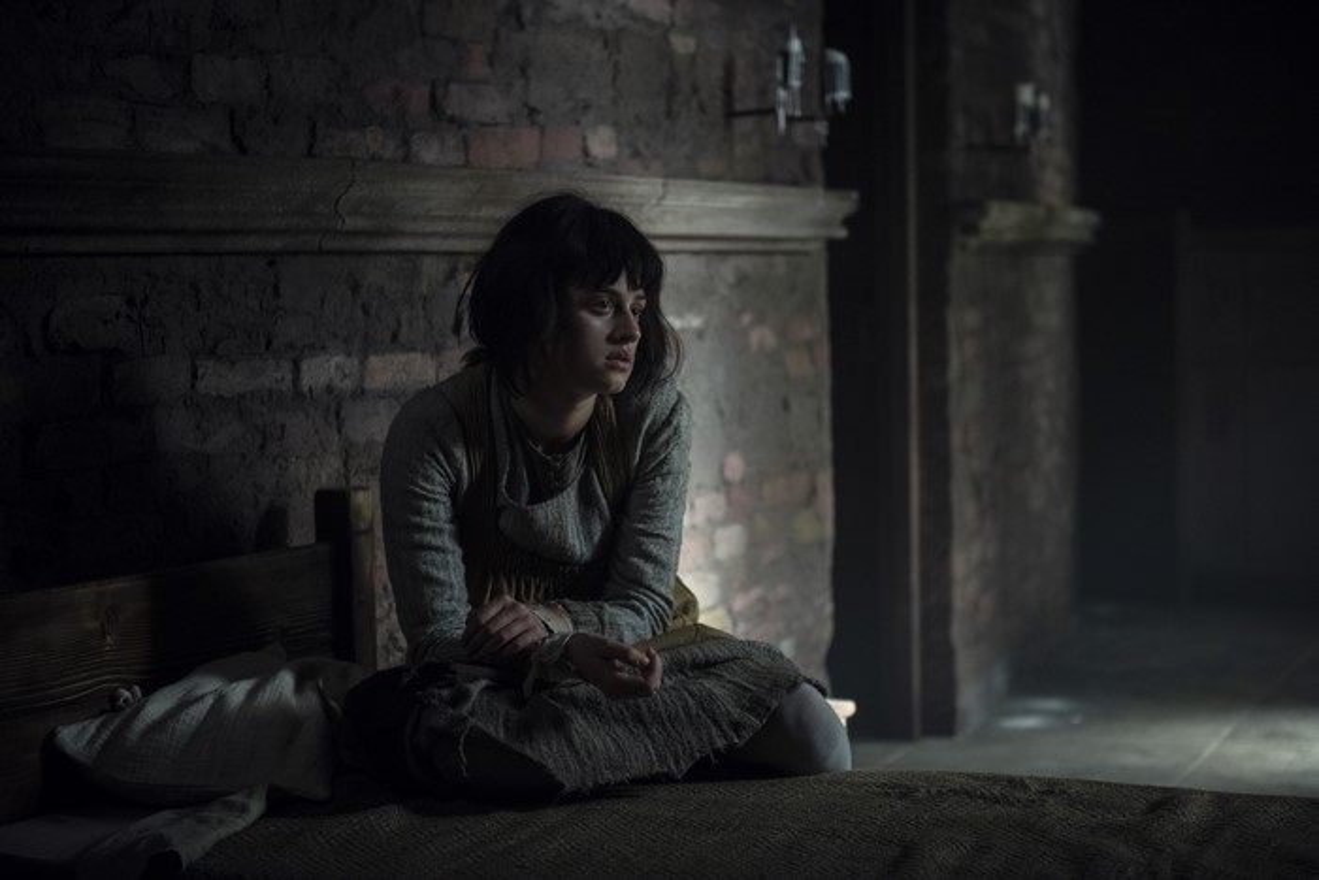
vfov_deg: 19.5
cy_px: 440
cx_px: 660
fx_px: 2565
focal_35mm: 70
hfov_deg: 28.8
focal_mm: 70
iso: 2000
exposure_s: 1/200
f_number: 2.8
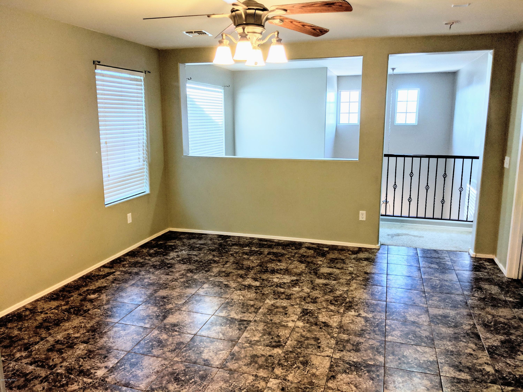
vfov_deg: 51.4
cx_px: 262
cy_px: 196
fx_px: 408
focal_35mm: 27
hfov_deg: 65.3
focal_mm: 4.44
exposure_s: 1/125
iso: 114
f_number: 1.8
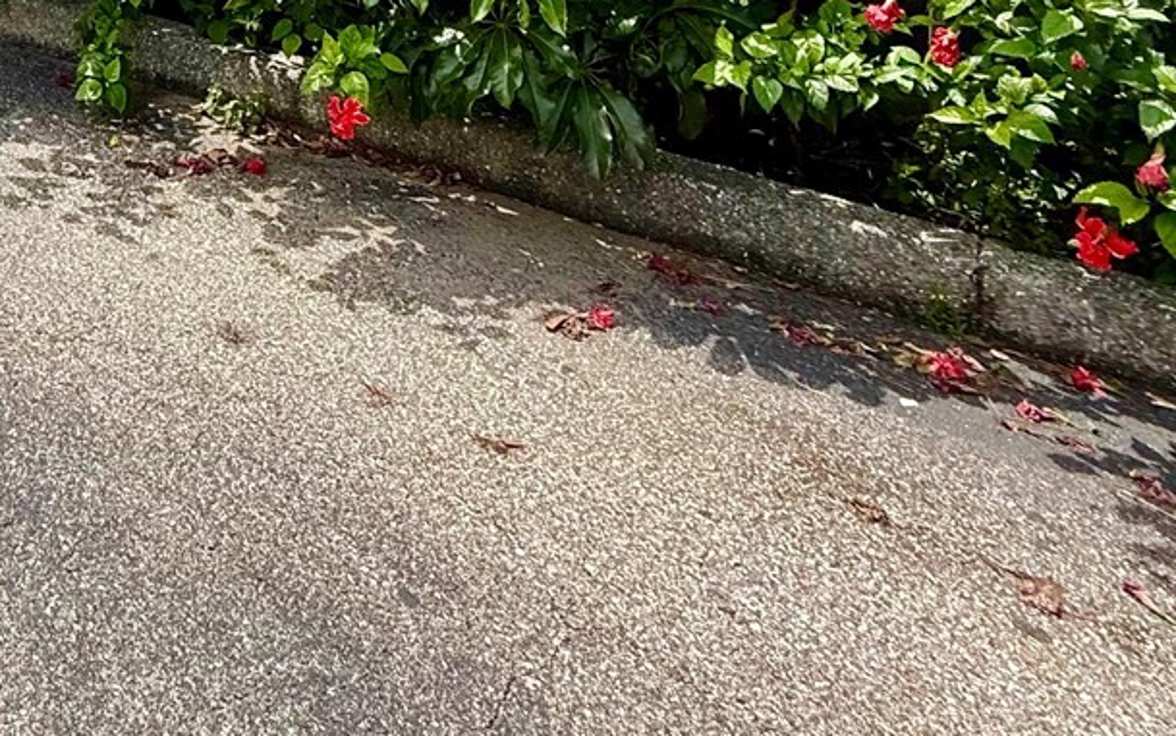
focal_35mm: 39
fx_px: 1250
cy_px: -355
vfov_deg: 25.2
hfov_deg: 42.8
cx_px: -21
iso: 64
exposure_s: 1/1211
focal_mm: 2.22
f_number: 2.2
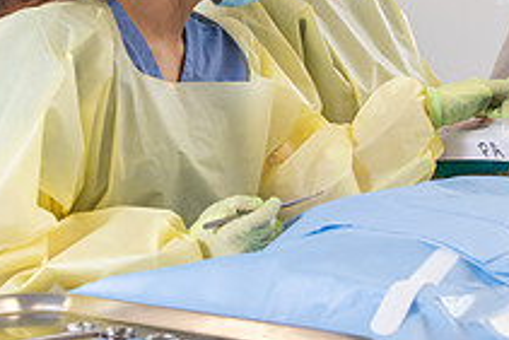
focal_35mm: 88
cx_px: 384
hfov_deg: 22.9
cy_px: 45
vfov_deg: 15.4
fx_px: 1245
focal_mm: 32
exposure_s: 1/200
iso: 500
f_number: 4
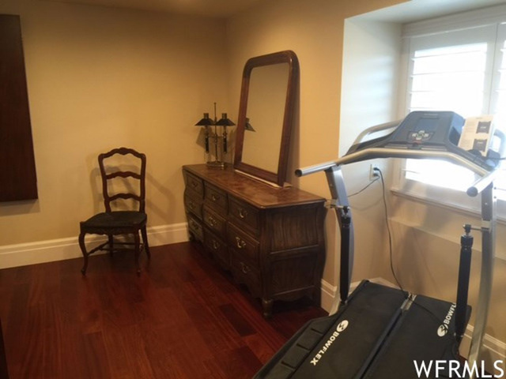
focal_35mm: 29
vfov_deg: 48.2
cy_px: 190
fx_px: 424
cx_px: 253
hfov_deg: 61.7
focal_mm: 4.15
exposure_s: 1/15
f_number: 2.2
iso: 32
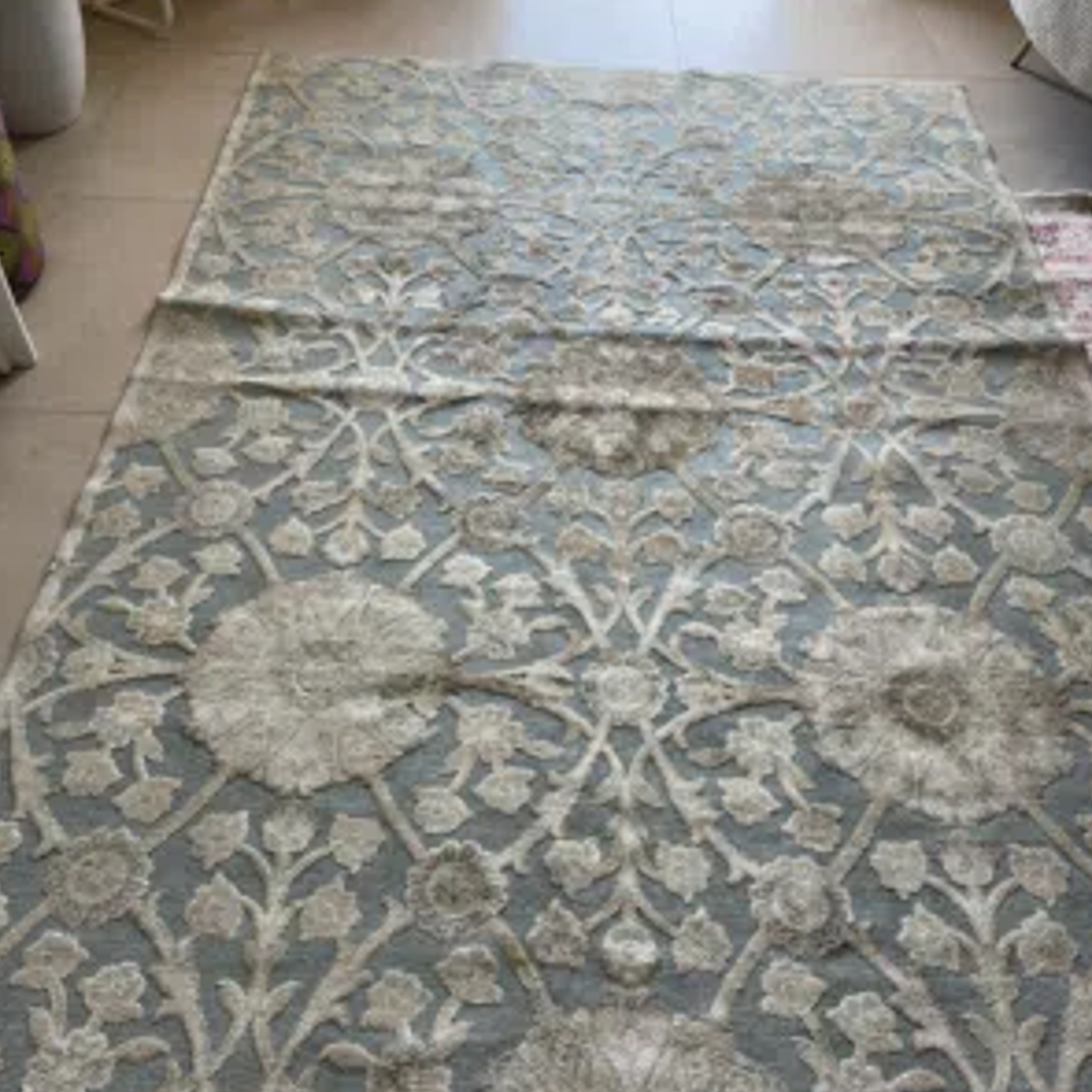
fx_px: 1071
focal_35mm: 30
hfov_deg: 54.0
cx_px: 548
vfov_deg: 53.9
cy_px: 603
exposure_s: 1/121
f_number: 1.6
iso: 64
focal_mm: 5.1
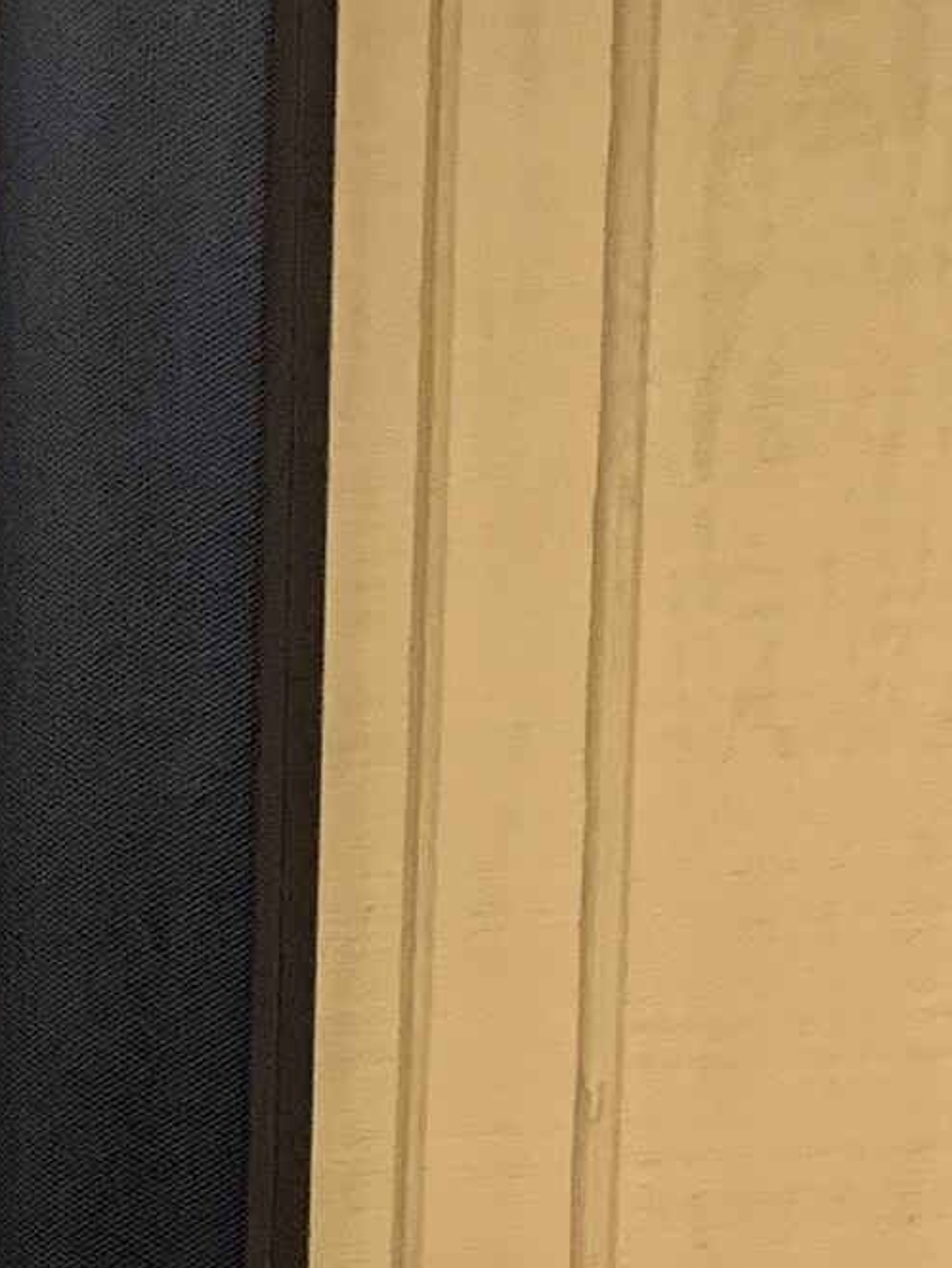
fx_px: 5788
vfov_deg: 11.5
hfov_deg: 8.5
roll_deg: +2.1
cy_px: 2385
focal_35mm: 158
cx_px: -1373
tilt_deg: -11.8
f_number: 1.8
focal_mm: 4.25
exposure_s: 1/30
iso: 400
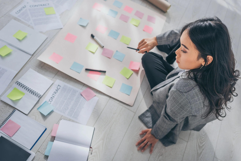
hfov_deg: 54.4
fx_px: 234
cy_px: 80
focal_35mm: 35
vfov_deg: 37.9
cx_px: 120
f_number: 4
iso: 100
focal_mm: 35
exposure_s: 1/200
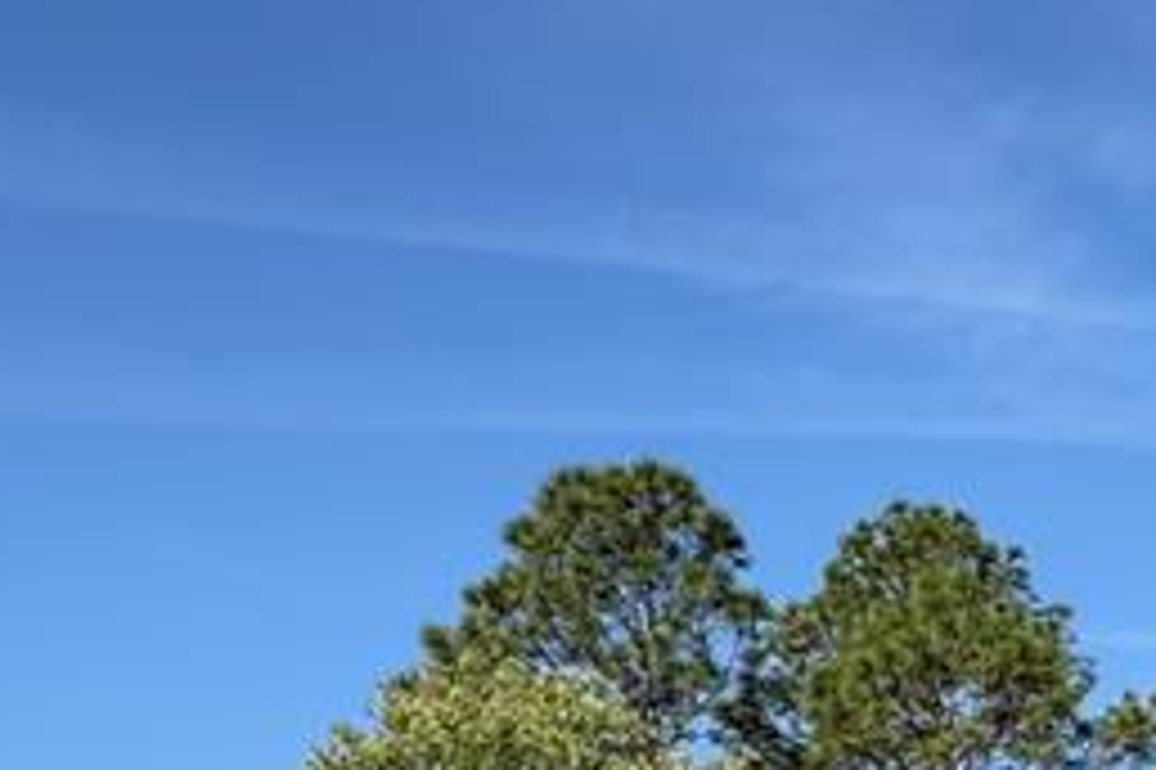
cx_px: 1196
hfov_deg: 31.5
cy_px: 1058
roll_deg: +3.1
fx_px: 1861
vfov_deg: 20.8
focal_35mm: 58
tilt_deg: +7.2
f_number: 2.2
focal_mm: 2.22
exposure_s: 1/1637
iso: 50
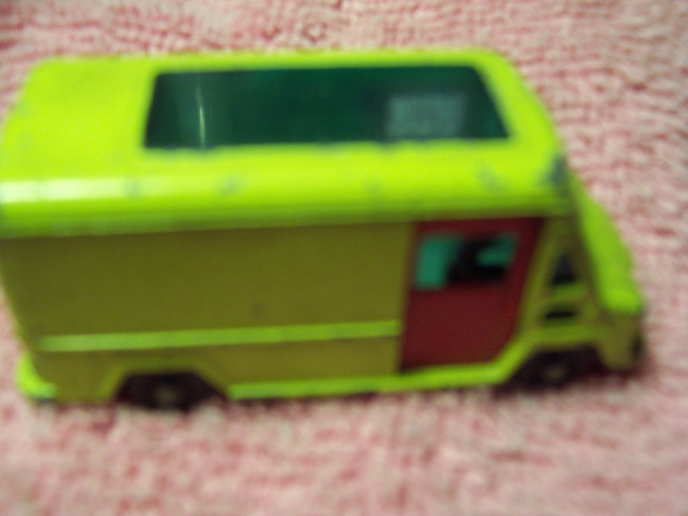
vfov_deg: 38.7
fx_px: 735
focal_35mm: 37
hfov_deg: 50.1
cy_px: 258
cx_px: 344
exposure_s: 1/60
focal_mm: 5.6
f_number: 2.8
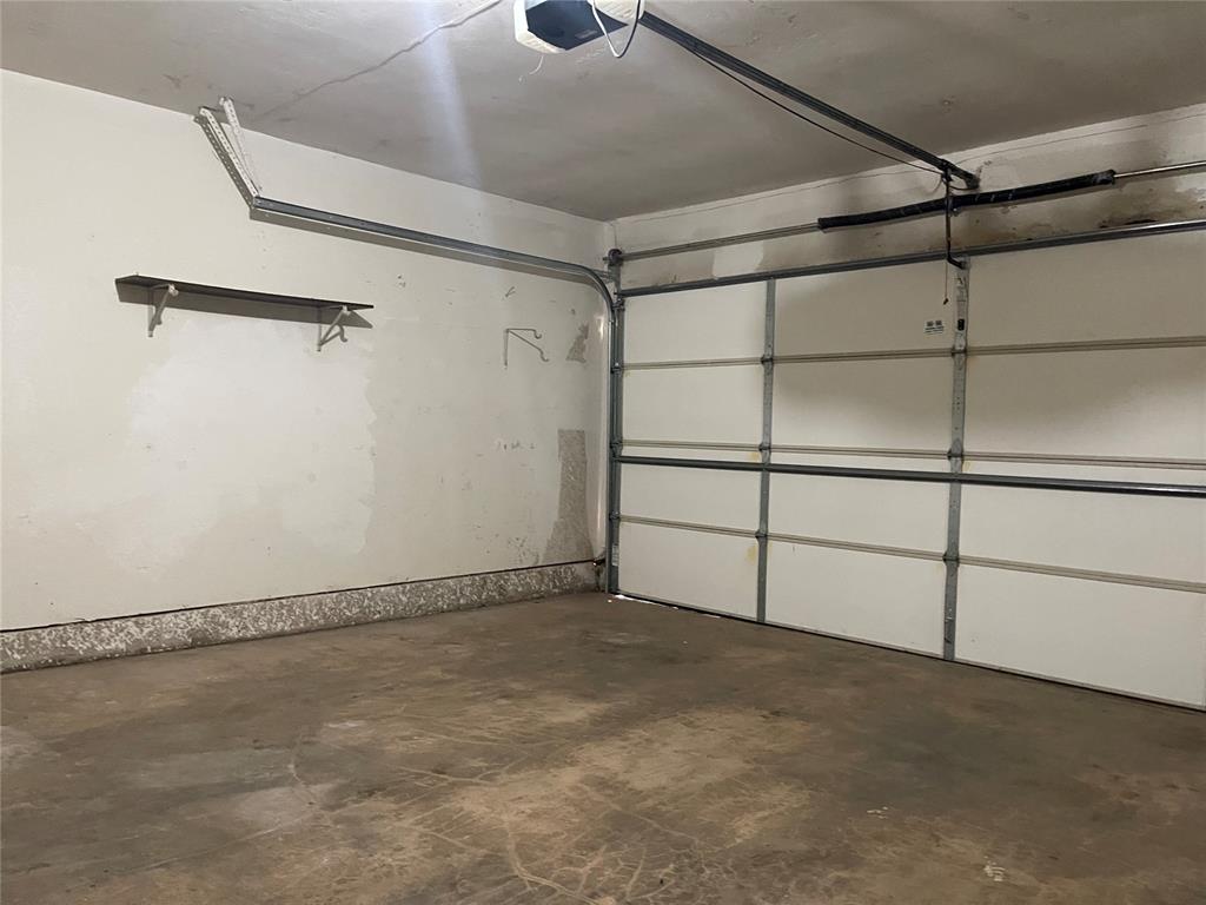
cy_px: 452
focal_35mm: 25
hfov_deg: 69.4
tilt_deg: -1.6
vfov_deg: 54.9
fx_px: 871
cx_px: 603
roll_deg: -2.0
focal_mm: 5.1
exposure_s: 1/40
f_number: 1.6
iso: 640
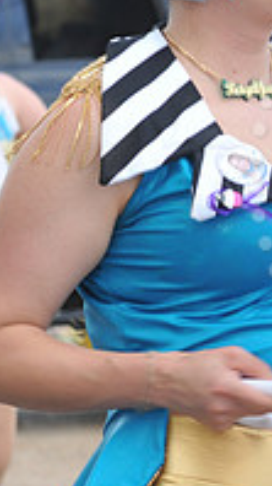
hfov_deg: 3.1
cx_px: 483
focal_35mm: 384
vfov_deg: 5.6
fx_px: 4936
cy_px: 172
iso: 250
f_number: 9
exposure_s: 1/80
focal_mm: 125
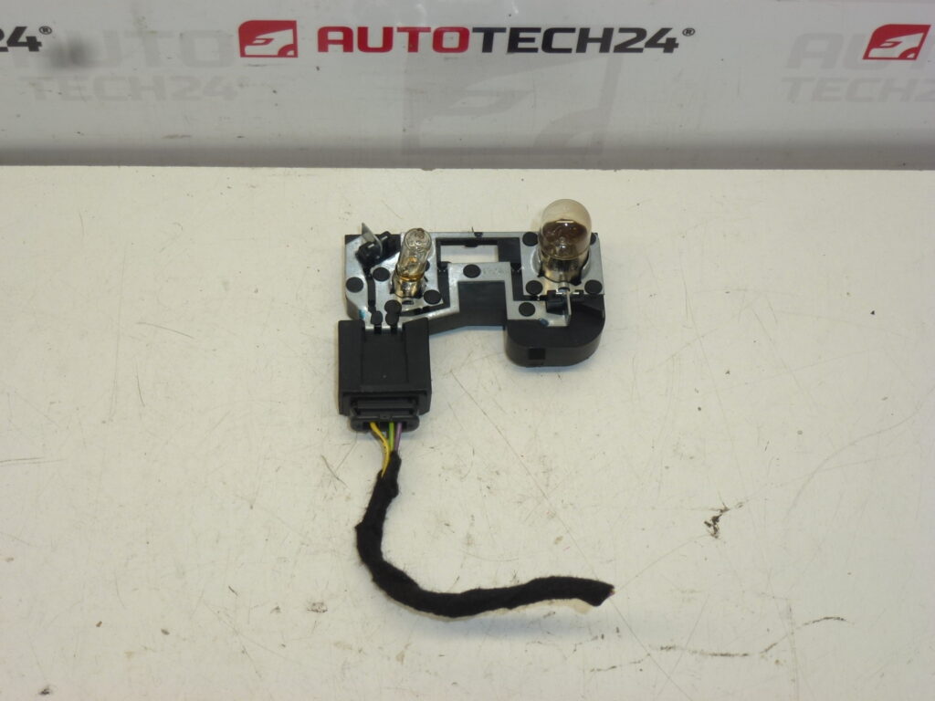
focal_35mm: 61
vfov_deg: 24.0
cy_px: 350
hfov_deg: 31.7
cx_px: 468
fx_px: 1648
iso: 100
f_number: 4.5
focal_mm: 10.9
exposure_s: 1/60
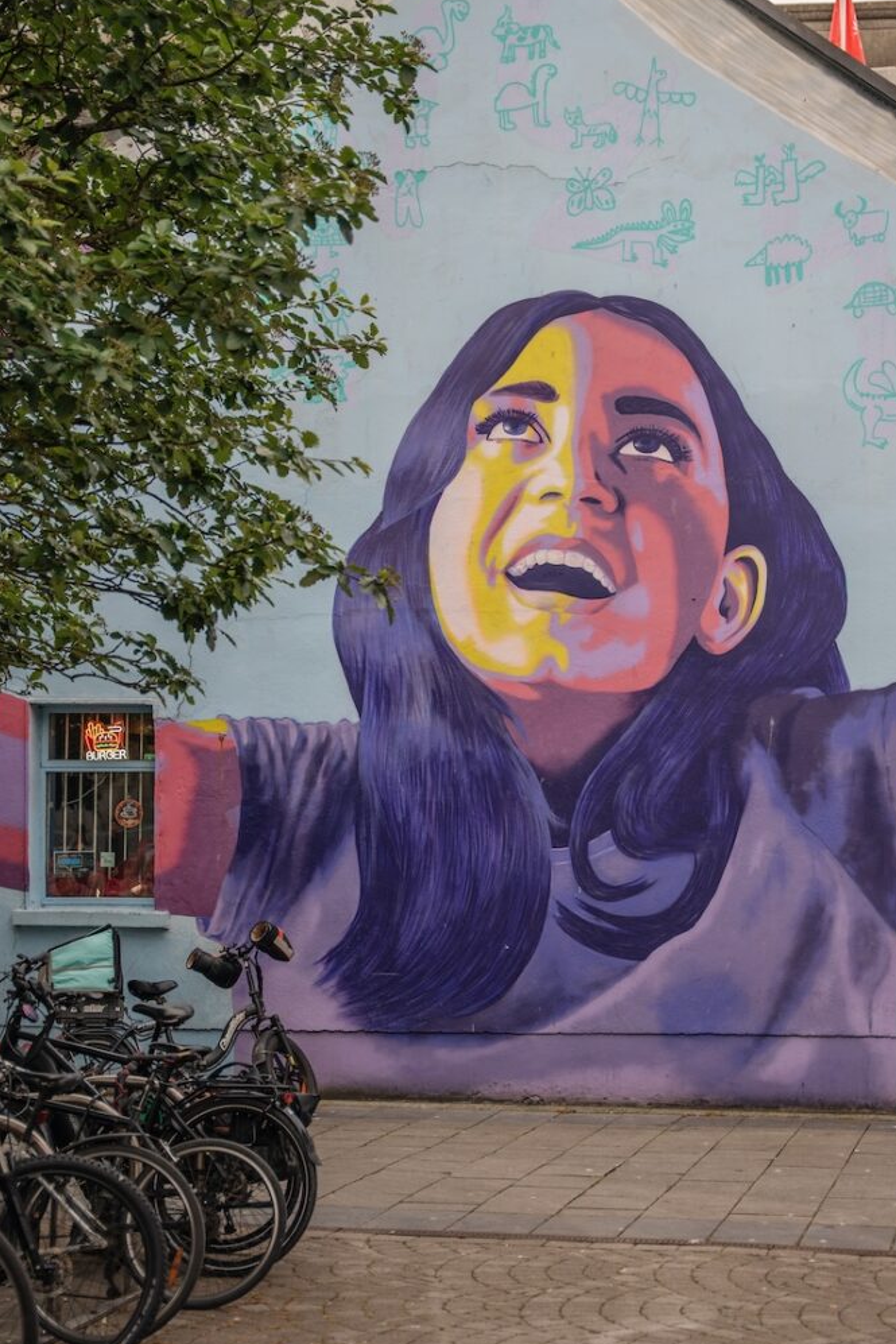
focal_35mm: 60
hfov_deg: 22.8
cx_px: 488
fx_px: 2223
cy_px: 666
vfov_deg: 33.6
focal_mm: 53.5
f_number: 2.8
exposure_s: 1/250
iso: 100
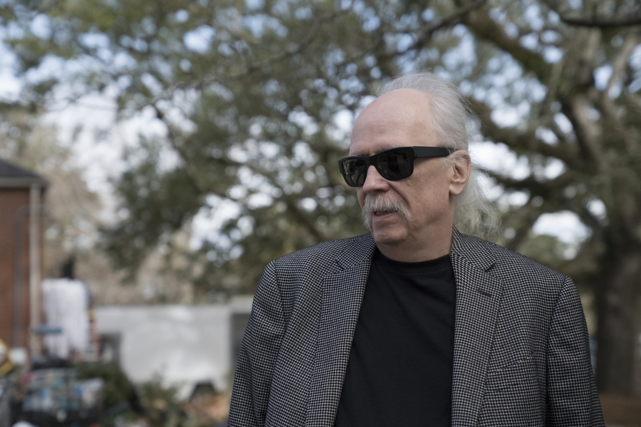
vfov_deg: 19.5
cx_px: 320
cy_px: 214
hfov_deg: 28.8
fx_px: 1246
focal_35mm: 70
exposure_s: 1/8000
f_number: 4
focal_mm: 70
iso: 3200
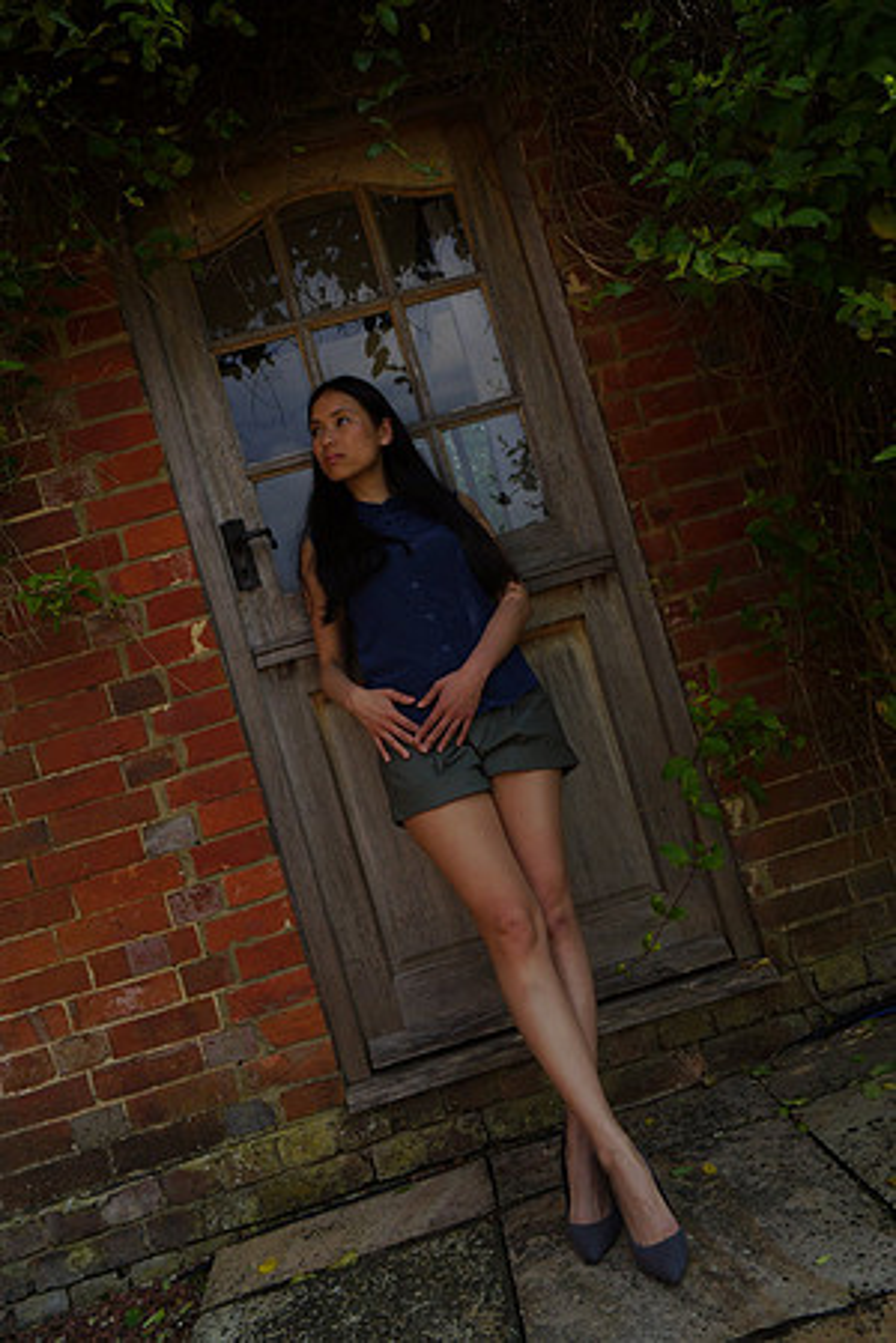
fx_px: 1008
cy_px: 672
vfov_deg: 67.4
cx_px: 448
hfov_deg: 47.9
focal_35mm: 27
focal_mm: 18
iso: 125
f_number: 5.6
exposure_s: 1/800
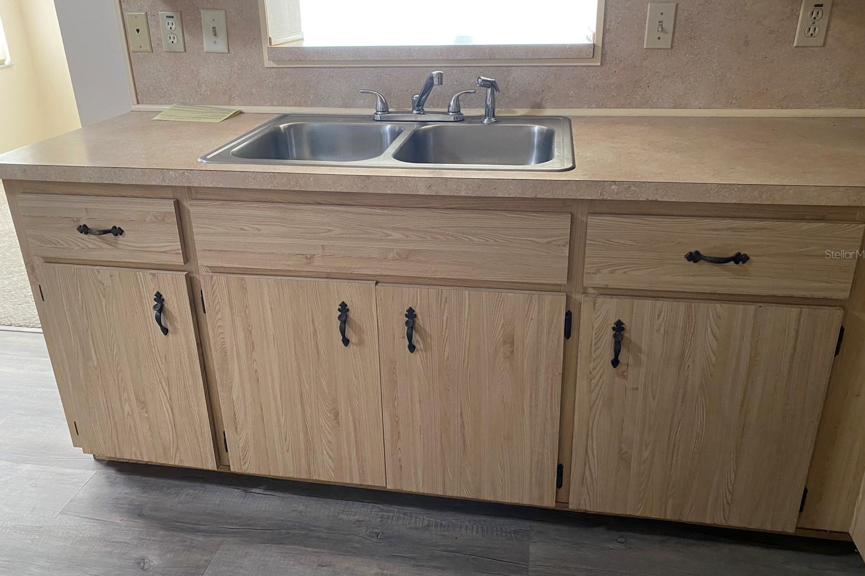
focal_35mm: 28
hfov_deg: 65.5
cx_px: 430
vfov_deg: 46.3
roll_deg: +2.5
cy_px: 254
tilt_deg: -22.3
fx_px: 673
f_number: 1.8
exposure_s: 1/60
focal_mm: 4.25
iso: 160
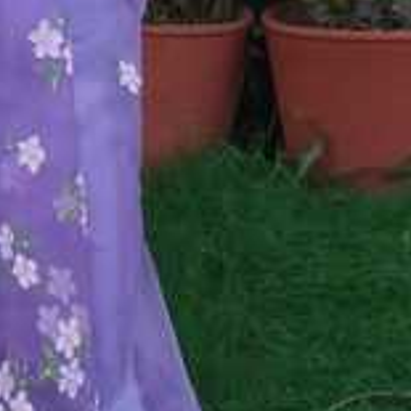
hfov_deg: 11.7
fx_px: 1975
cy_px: -113
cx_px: -13
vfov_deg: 11.6
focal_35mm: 147
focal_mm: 34.2
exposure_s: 1/250
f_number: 4
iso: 1000
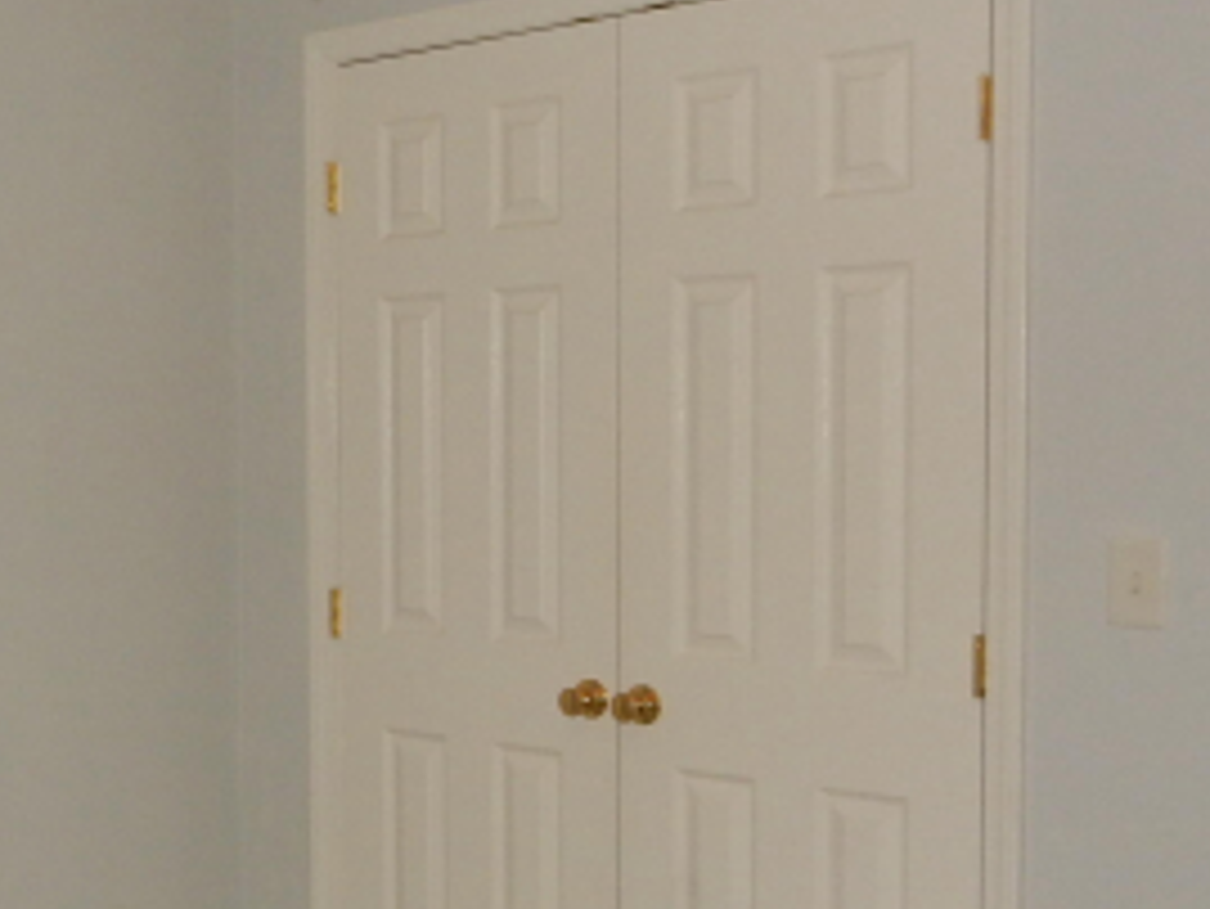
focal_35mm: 62
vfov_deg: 23.6
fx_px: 2168
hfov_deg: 28.5
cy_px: 562
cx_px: -106
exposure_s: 1/30
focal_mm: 4.5
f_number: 3.7
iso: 200
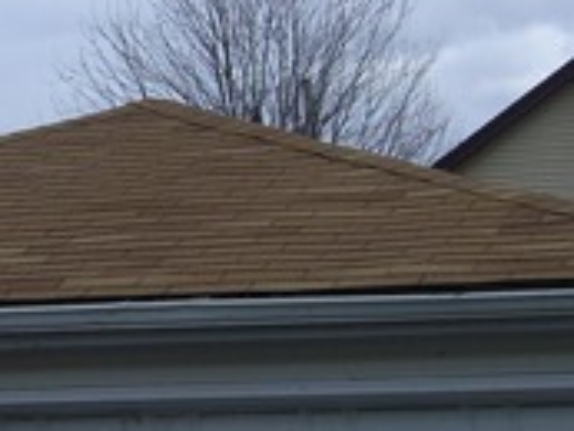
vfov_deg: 8.7
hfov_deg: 11.5
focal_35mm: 170
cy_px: 381
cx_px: -7
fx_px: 2821
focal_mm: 9.6
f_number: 6.2
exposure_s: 1/250
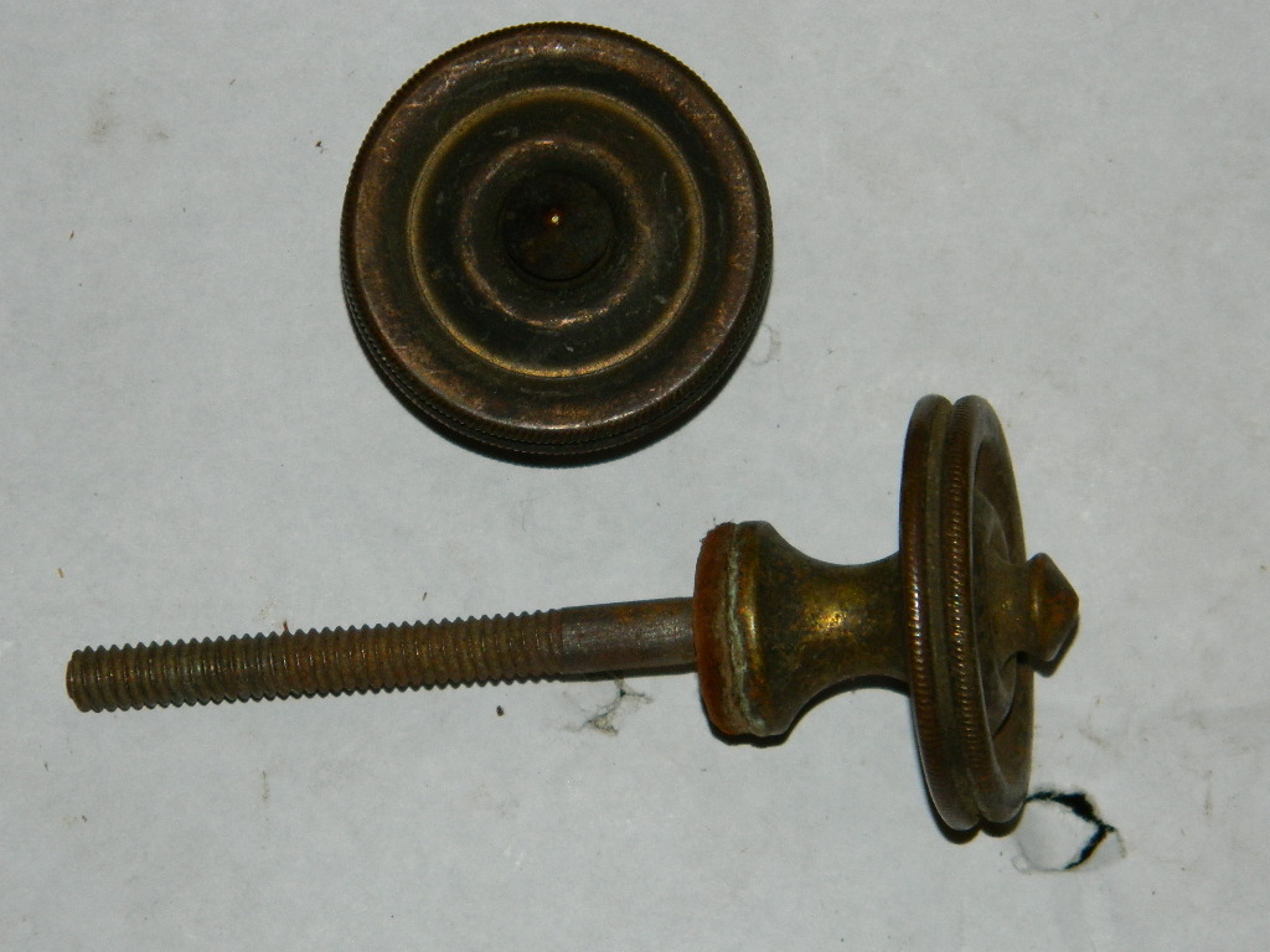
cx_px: 635
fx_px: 10199
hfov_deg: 7.1
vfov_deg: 5.3
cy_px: 476
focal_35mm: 278
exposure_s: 1/100
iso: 200
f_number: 5.6
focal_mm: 50
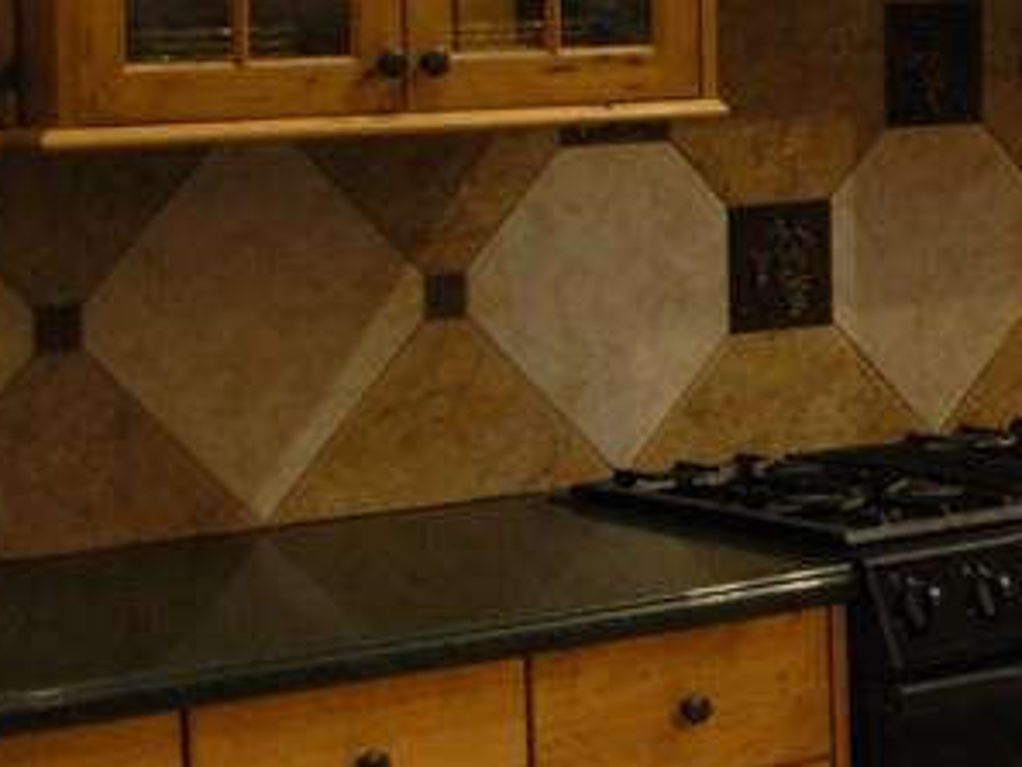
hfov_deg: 14.3
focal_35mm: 131
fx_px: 3869
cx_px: 1435
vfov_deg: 11.3
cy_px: 220
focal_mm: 6.3
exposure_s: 1/4
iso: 133
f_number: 2.9
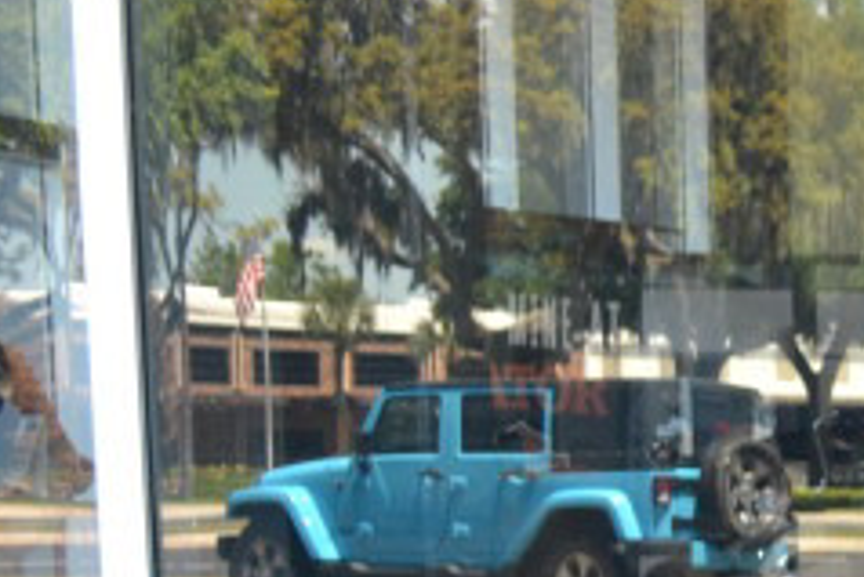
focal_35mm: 151
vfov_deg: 8.5
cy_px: 1281
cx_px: 2037
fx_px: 3626
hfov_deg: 11.4
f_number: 5.6
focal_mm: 20
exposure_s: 1/125
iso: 360
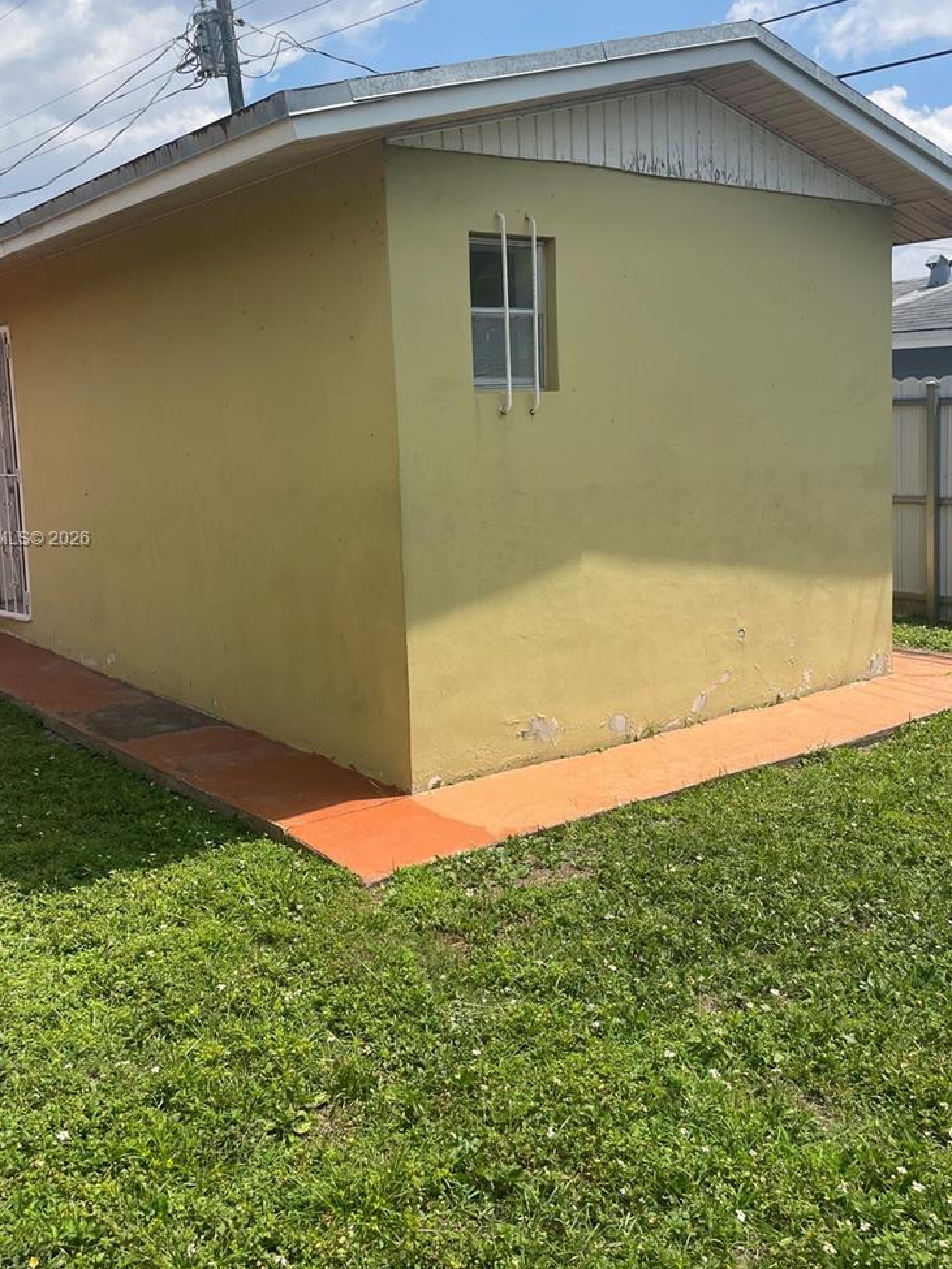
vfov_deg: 56.6
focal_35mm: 32
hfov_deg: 44.1
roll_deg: +1.5
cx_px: 435
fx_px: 1174
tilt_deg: -6.4
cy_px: 540
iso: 32
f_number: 1.6
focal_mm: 4.2
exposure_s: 1/3861
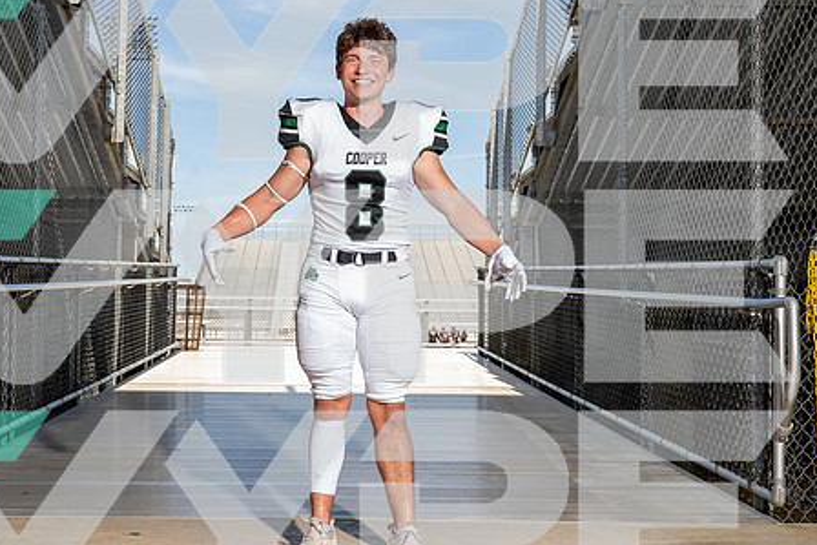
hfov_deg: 44.3
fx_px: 999
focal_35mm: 44
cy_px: 287
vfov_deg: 30.5
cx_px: 330
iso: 320
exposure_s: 1/250
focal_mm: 34
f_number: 8
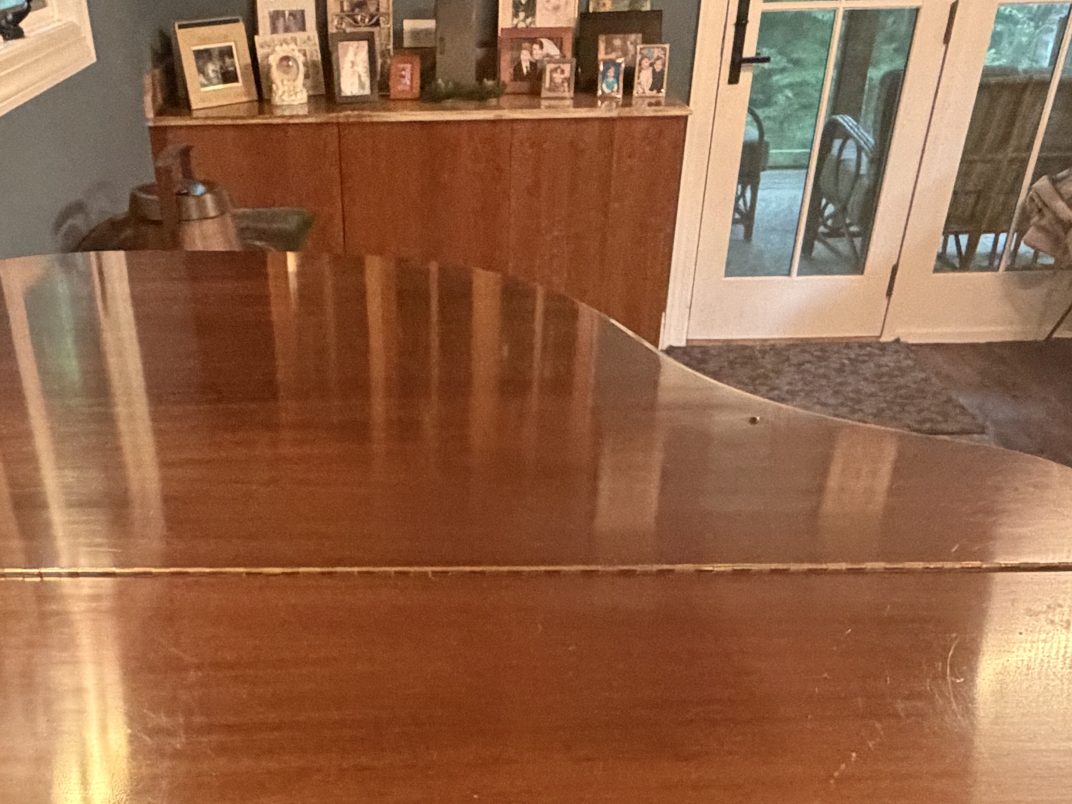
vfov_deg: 33.6
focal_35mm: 38
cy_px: 849
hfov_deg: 48.6
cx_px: 418
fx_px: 1177
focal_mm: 2.22
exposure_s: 1/30
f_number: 2.2
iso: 1250
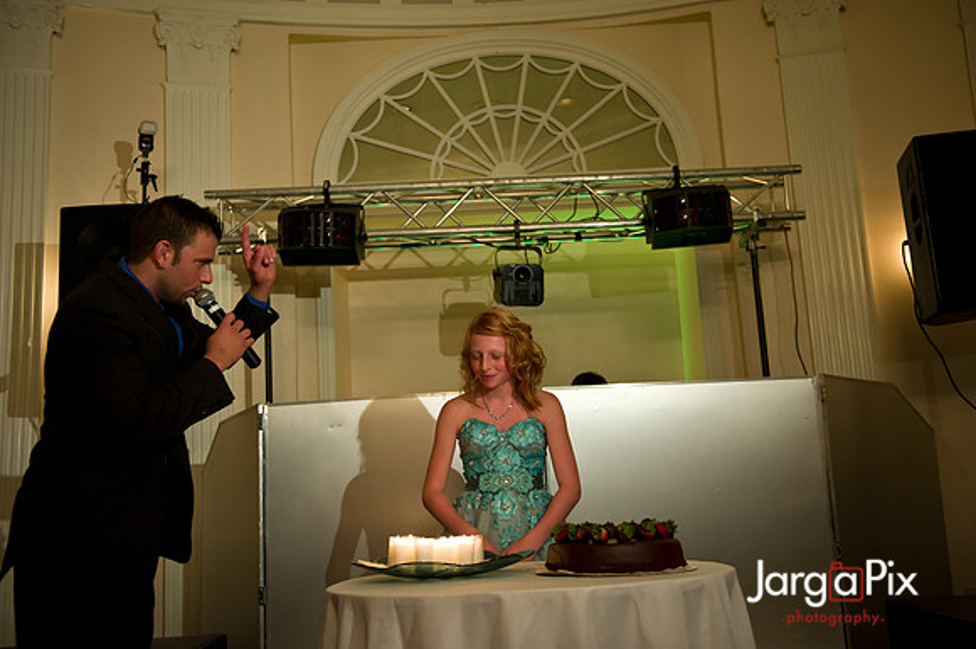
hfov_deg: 53.2
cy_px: 324
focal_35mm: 36
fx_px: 975
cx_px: 488
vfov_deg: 36.8
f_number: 3.2
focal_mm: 36
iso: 1600
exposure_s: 1/125
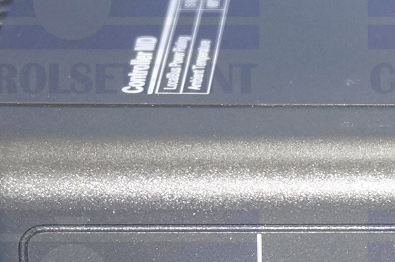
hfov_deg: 9.1
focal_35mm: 222
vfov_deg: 6.2
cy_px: 117
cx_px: 513
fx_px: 2432
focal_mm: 34
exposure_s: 1/60
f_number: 5
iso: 800
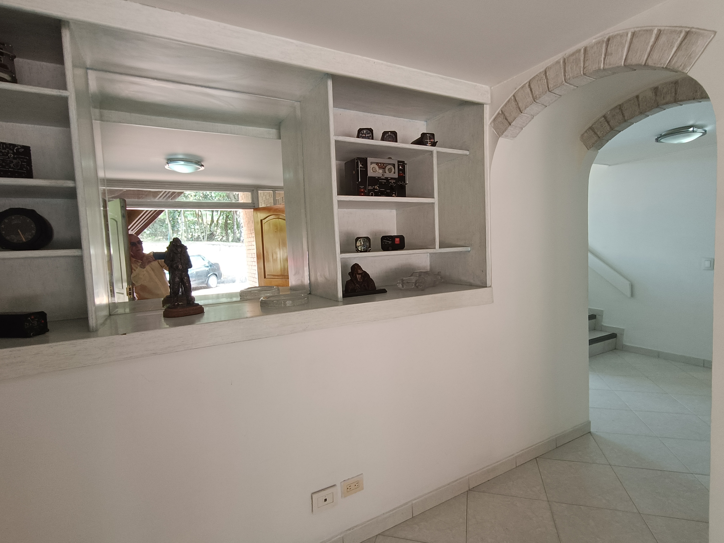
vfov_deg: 71.6
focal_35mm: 18
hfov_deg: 87.8
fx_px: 376
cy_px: 272
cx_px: 362
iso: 326
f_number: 2.2
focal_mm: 1.68
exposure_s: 1/50
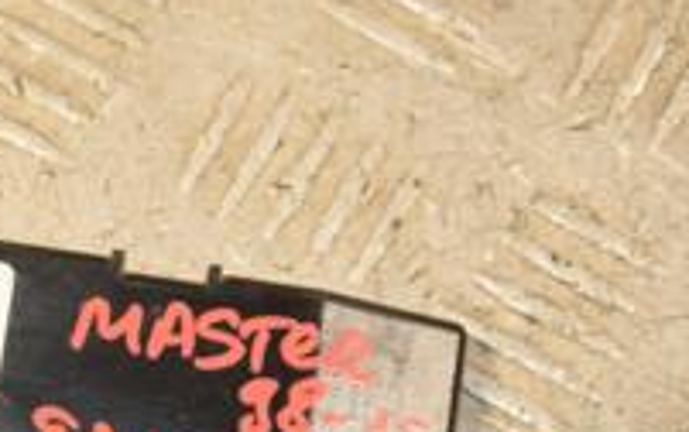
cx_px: -10
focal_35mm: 173
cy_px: 453
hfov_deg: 12.0
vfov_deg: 7.6
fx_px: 3251
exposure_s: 1/200
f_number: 5.6
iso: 800
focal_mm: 38
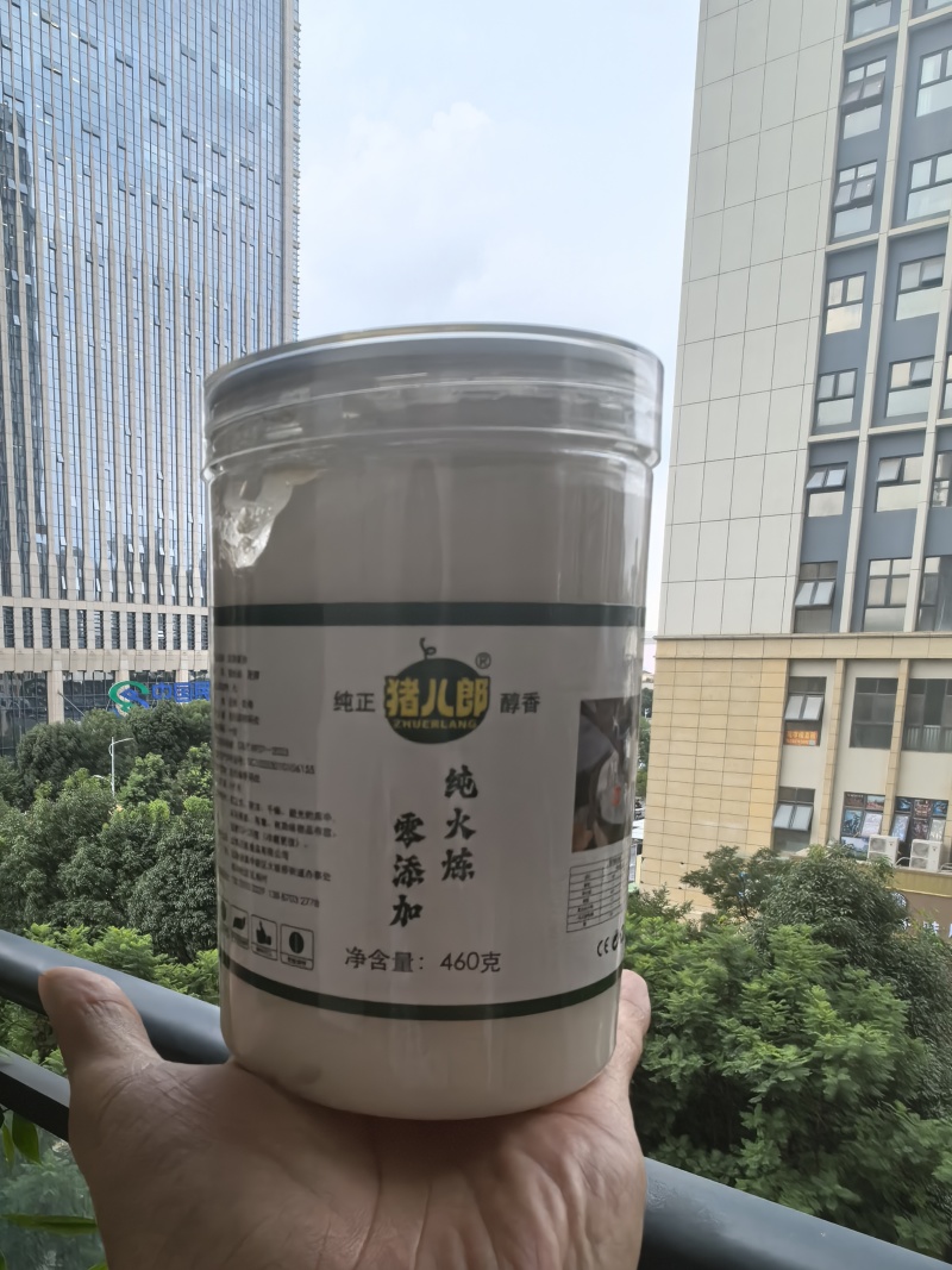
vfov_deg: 65.3
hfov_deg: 51.3
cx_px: 476
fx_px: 990
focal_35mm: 27
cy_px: 635
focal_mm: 1.95
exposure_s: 1/173
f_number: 2.2
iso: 50
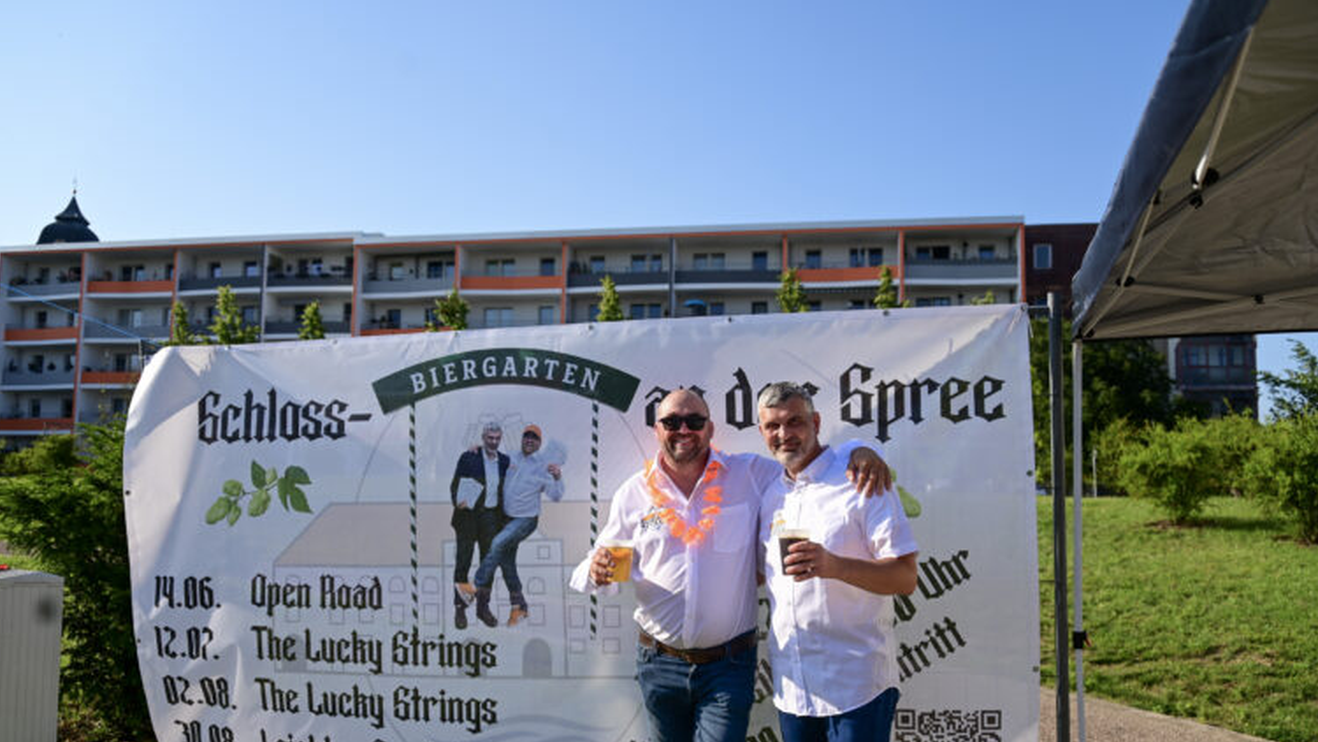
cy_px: 435
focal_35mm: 30
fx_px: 1049
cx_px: 647
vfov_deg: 38.8
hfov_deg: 64.3
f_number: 4
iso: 100
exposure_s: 1/800
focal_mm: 28
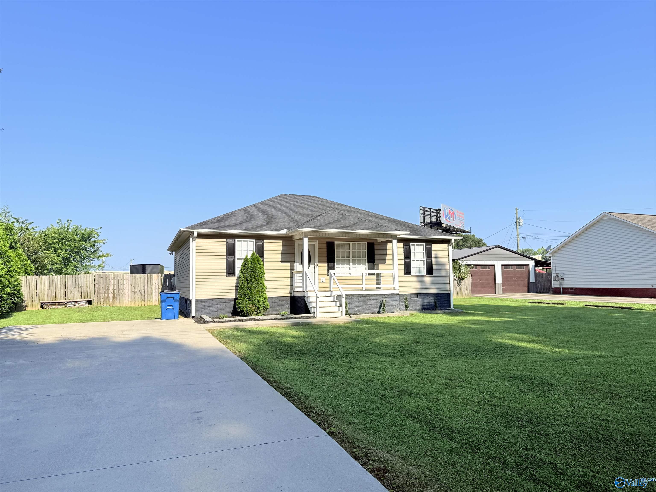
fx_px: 455
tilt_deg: +4.1
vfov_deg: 56.8
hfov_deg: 71.6
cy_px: 246
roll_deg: +0.2
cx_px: 328
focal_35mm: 24
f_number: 1.78
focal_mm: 6.76
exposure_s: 1/4673
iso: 80
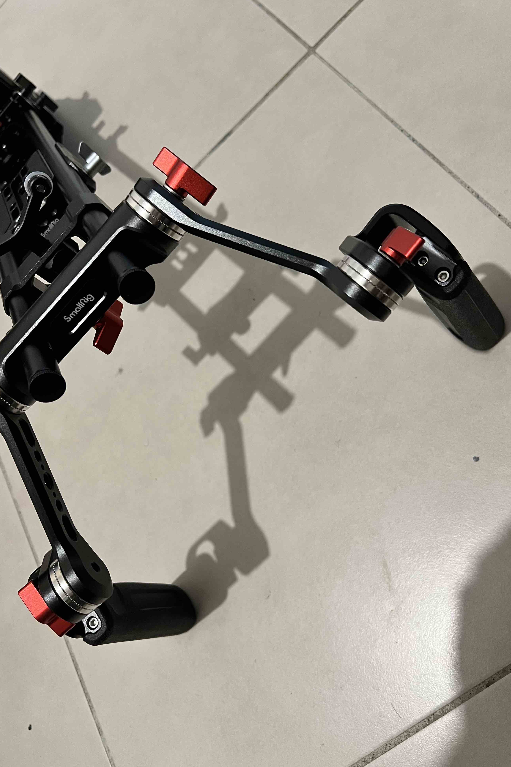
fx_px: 596
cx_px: 251
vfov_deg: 65.5
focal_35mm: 28
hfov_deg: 46.4
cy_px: 392
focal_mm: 5.7
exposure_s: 1/60
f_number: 1.5
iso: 400
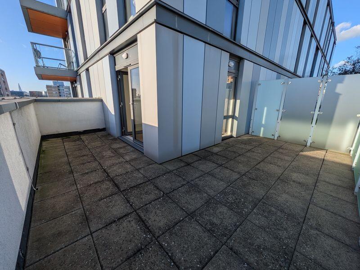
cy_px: 135
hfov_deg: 102.0
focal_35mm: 14
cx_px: 180
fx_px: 146
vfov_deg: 85.7
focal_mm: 1.83
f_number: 2.2
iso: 55
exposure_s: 1/1577
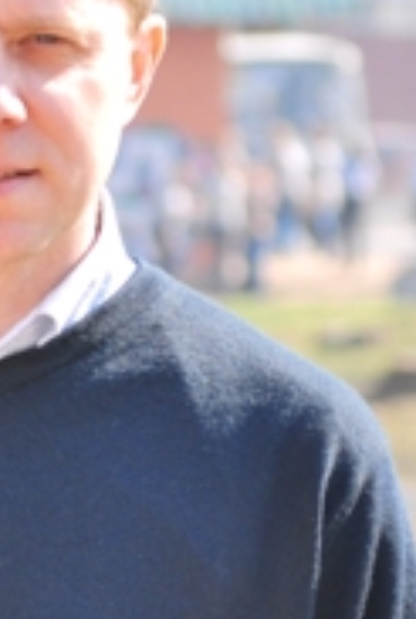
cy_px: 460
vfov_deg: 3.9
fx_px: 9048
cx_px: 20
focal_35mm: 525
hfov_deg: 2.6
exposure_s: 1/250
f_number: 5.6
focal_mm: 80
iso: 160
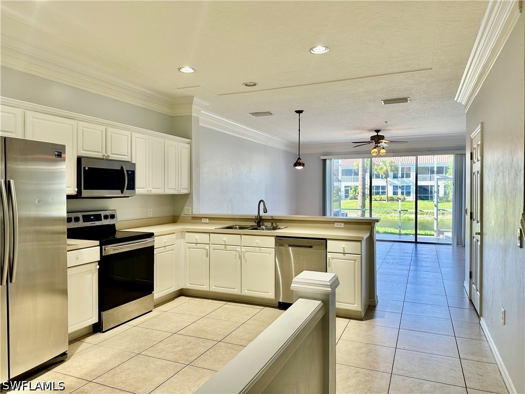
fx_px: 364
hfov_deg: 71.6
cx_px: 262
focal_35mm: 24
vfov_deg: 56.8
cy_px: 197
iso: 100
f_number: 1.78
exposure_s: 1/120
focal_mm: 6.86
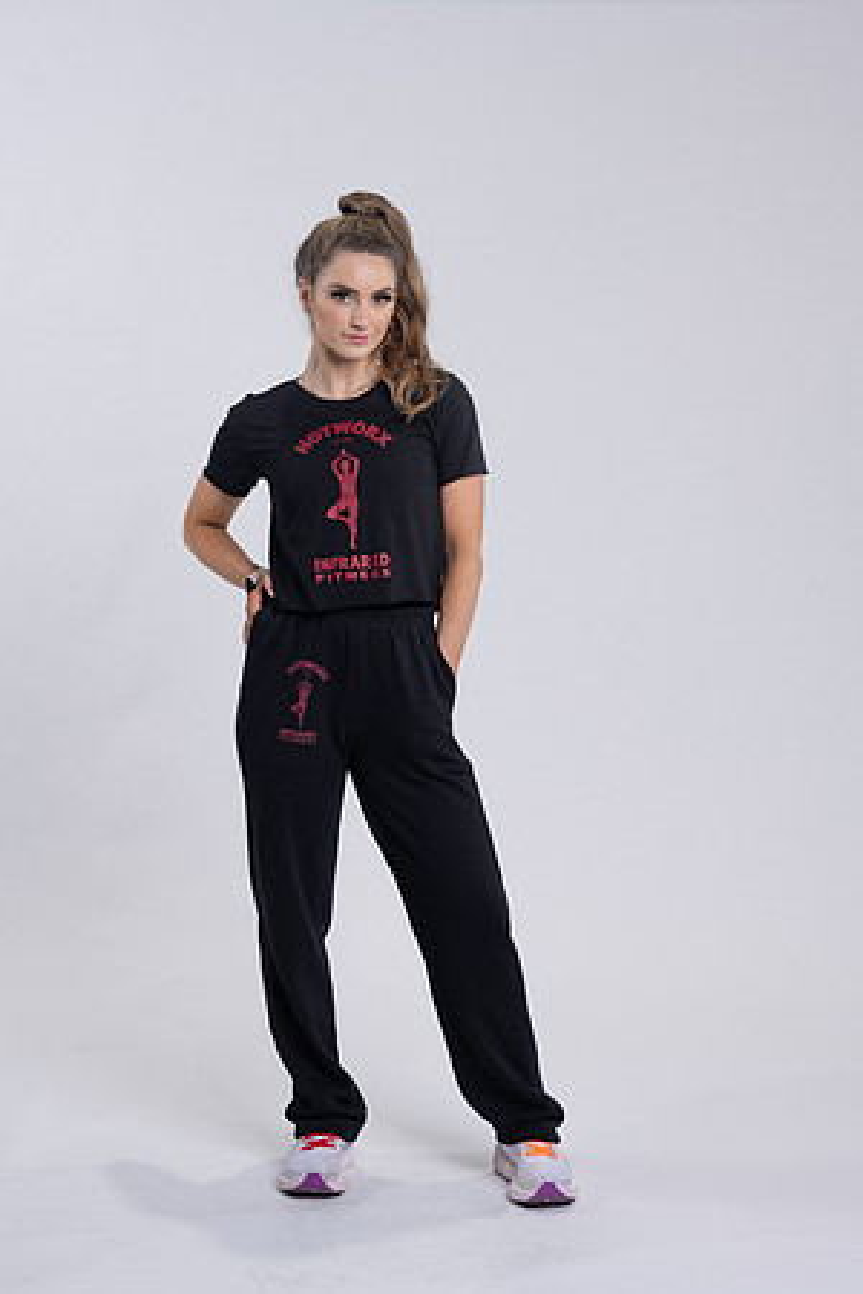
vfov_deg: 23.9
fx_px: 3056
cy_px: 647
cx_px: 432
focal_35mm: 85
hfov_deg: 16.1
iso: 125
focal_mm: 85
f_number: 4
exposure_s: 1/125
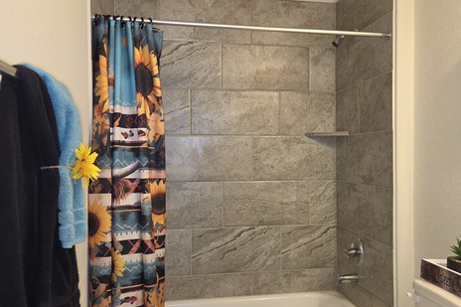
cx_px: 252
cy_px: 159
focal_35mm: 33
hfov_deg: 57.1
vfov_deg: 39.9
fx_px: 422
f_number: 1.8
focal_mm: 5.4
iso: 100
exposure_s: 1/30
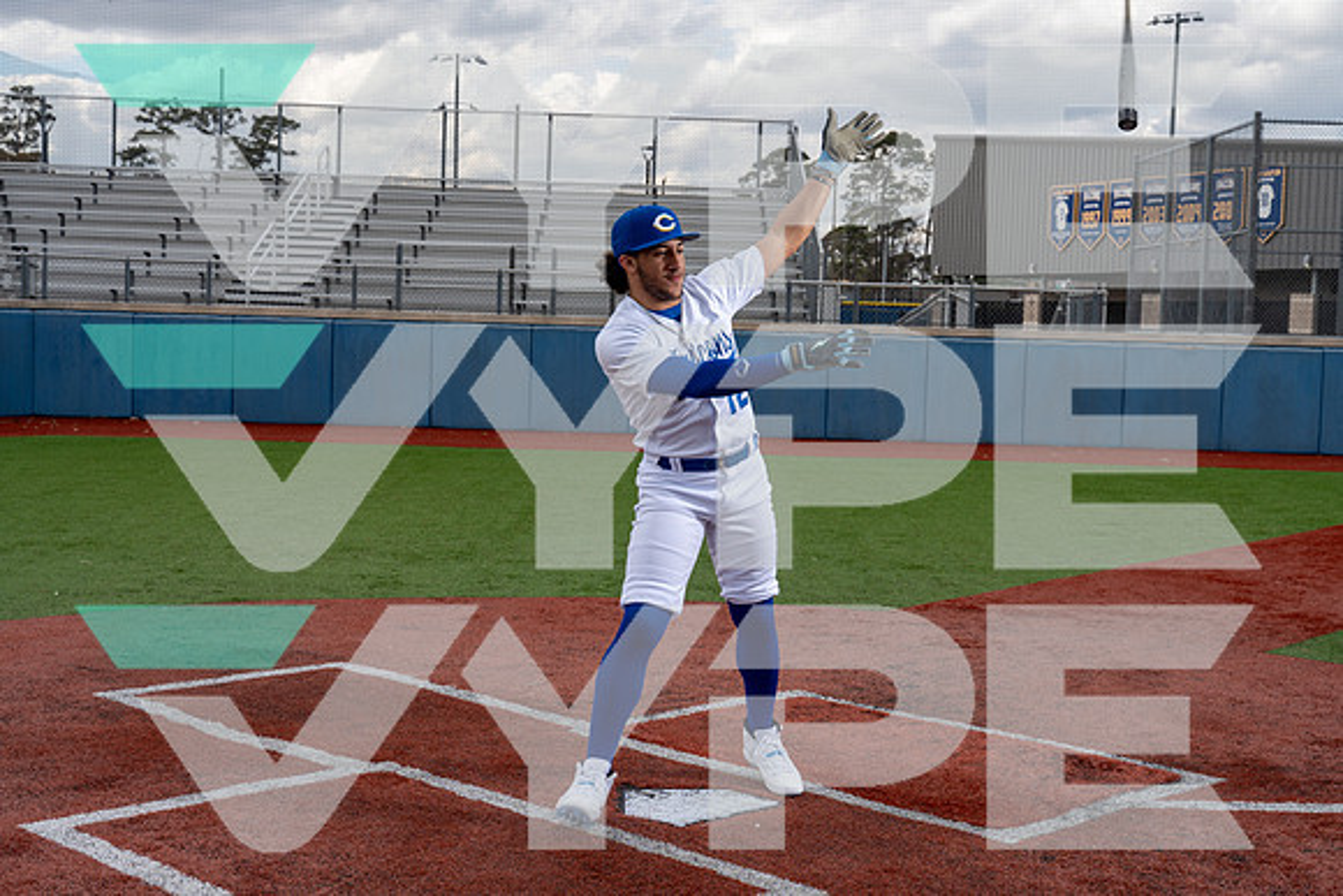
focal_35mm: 50
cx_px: 672
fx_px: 1866
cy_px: 448
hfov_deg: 39.6
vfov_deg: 27.0
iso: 100
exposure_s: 1/250
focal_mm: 50
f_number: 8
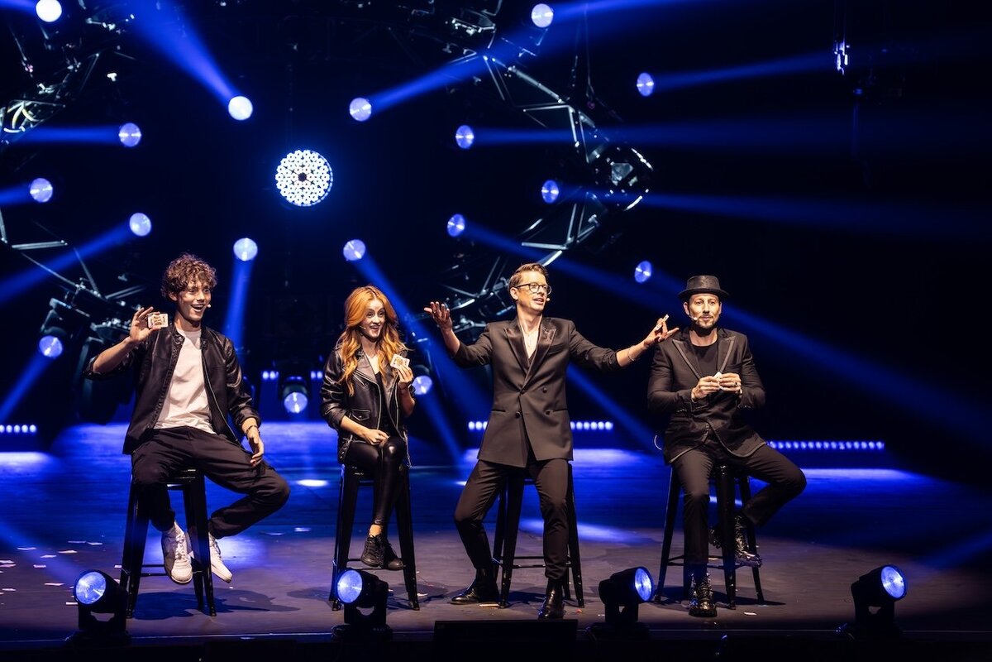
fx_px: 4271
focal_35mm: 155
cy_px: 331
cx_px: 496
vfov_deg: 8.9
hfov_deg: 13.2
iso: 1000
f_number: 3.5
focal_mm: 155
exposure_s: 1/200
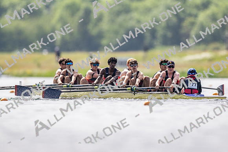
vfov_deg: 1.5
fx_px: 5697
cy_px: 76
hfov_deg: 2.3
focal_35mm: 900
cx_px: 114
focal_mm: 600
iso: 125
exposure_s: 1/2500
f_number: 4
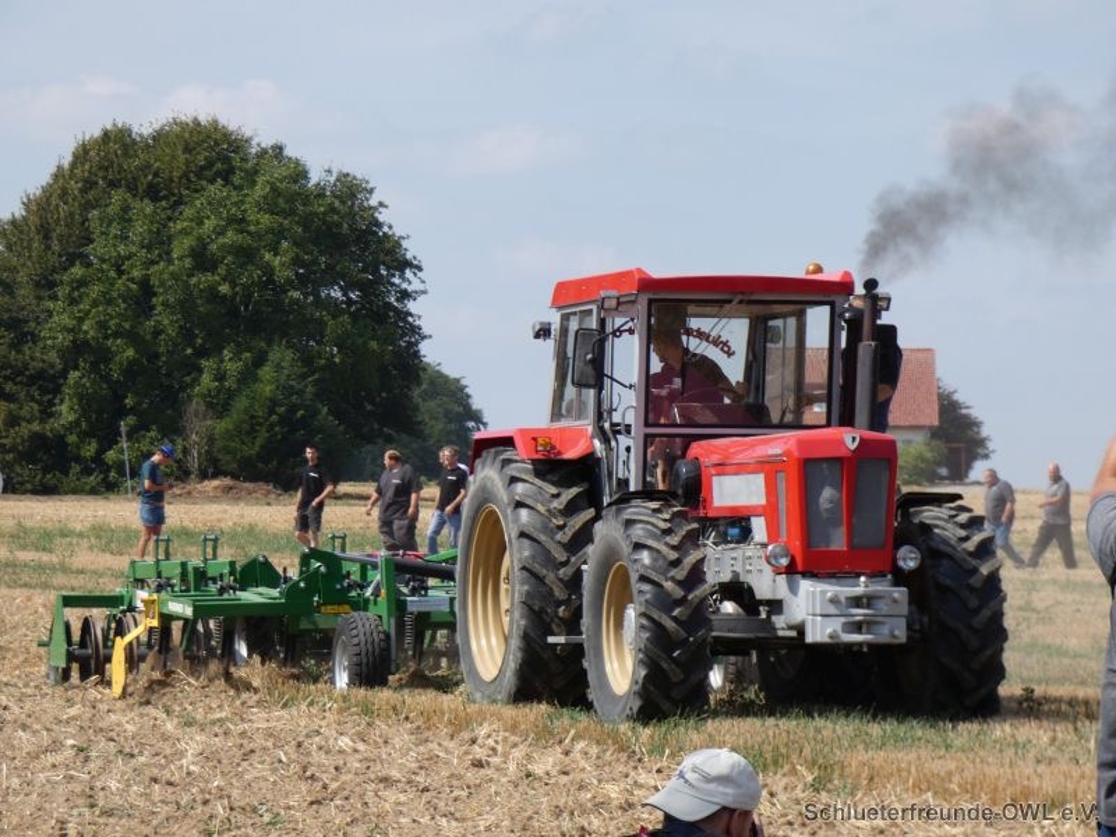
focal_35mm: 223
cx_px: 558
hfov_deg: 8.9
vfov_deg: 6.7
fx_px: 7189
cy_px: 418
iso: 80
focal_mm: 39.9
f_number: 5.5
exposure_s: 1/320
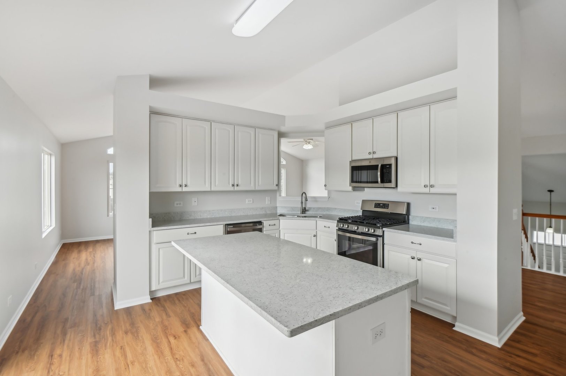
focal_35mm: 16
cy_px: 188
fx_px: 251
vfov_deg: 73.7
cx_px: 283
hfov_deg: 96.8
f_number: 13
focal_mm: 16
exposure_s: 1/50
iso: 400
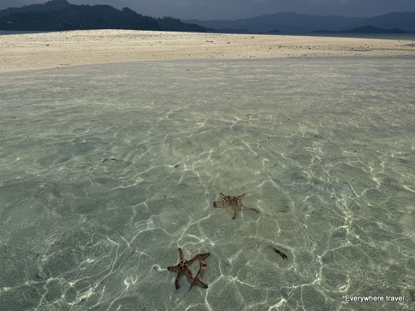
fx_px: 288
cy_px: 156
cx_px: 208
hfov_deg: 71.6
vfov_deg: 56.8
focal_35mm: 24
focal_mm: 6.76
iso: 64
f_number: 1.78
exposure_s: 1/14286
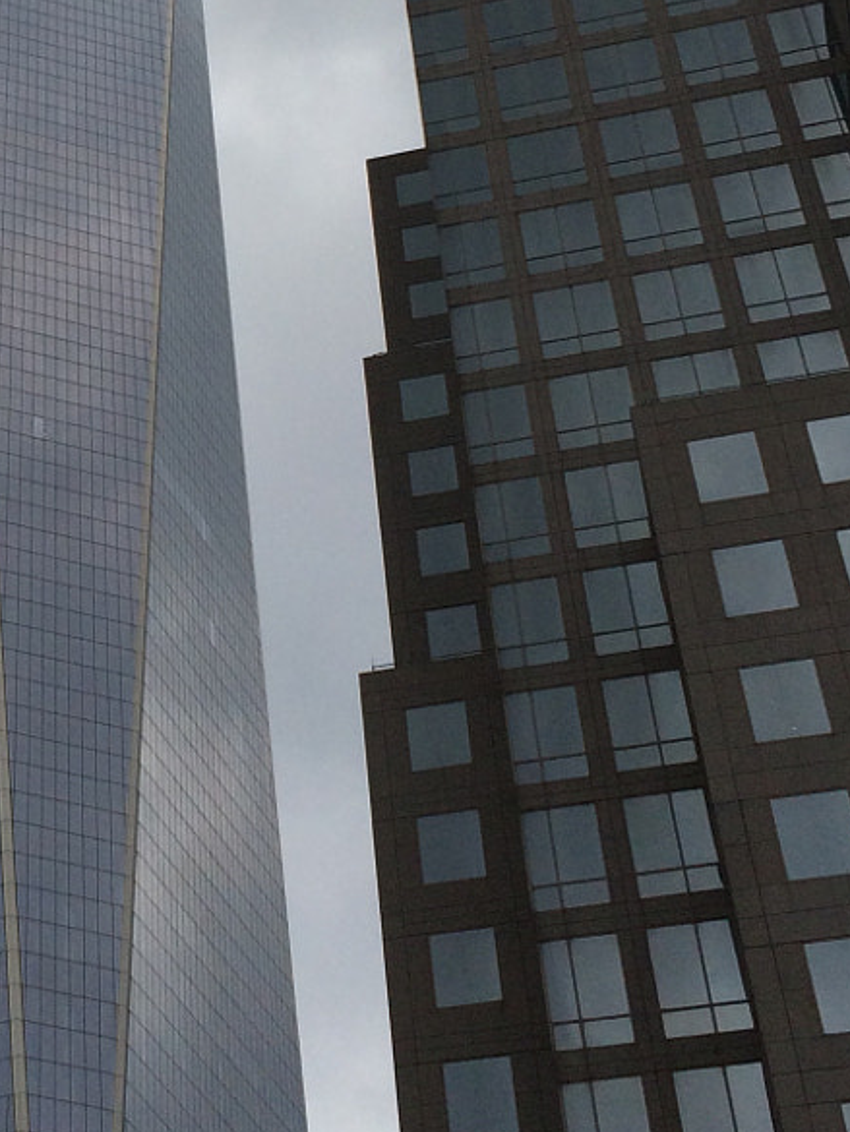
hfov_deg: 17.6
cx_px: -6
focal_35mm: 82
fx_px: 2684
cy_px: 246
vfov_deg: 23.5
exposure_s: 1/8264
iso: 40
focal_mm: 4.12
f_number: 2.2
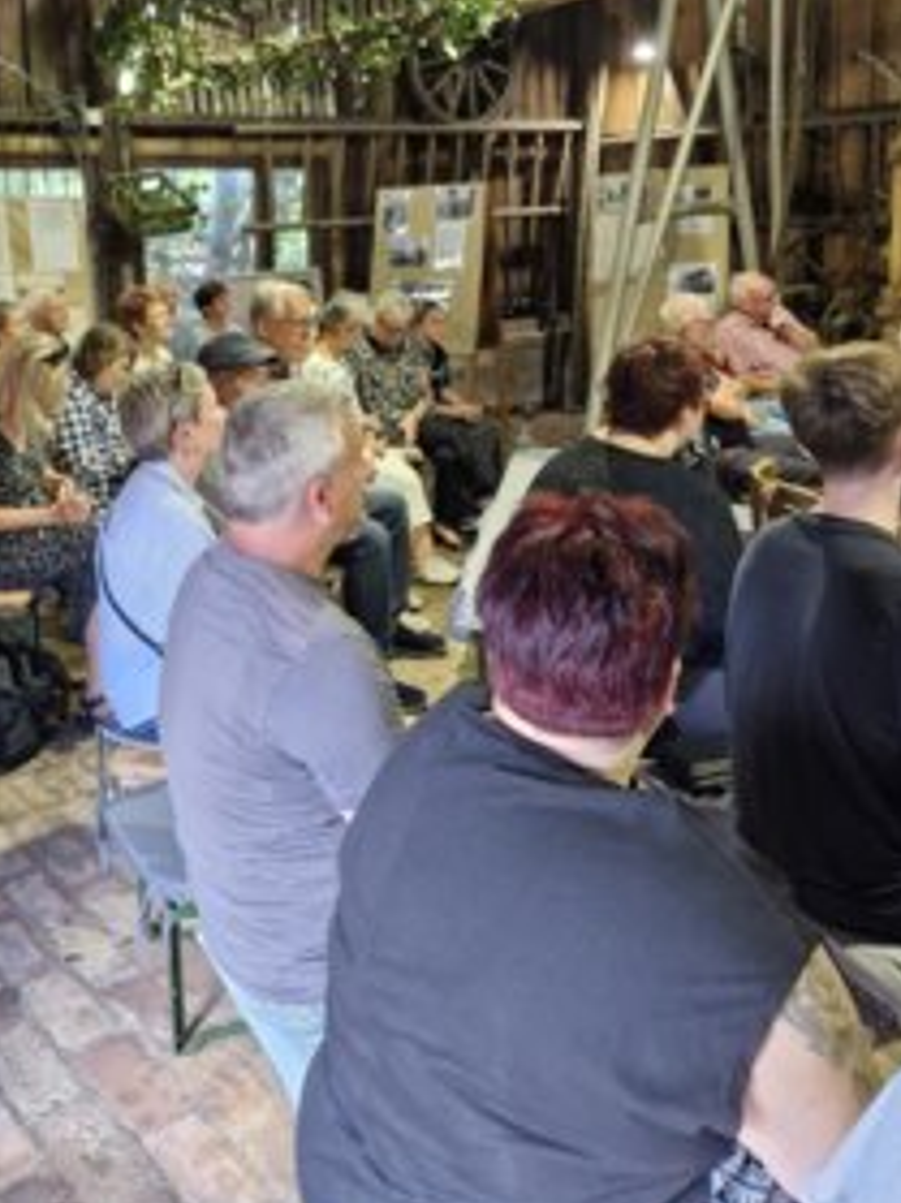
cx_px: 263
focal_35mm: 33
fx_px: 1146
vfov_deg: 54.3
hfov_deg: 42.0
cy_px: 401
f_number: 1.8
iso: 640
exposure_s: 1/100
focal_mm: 5.54
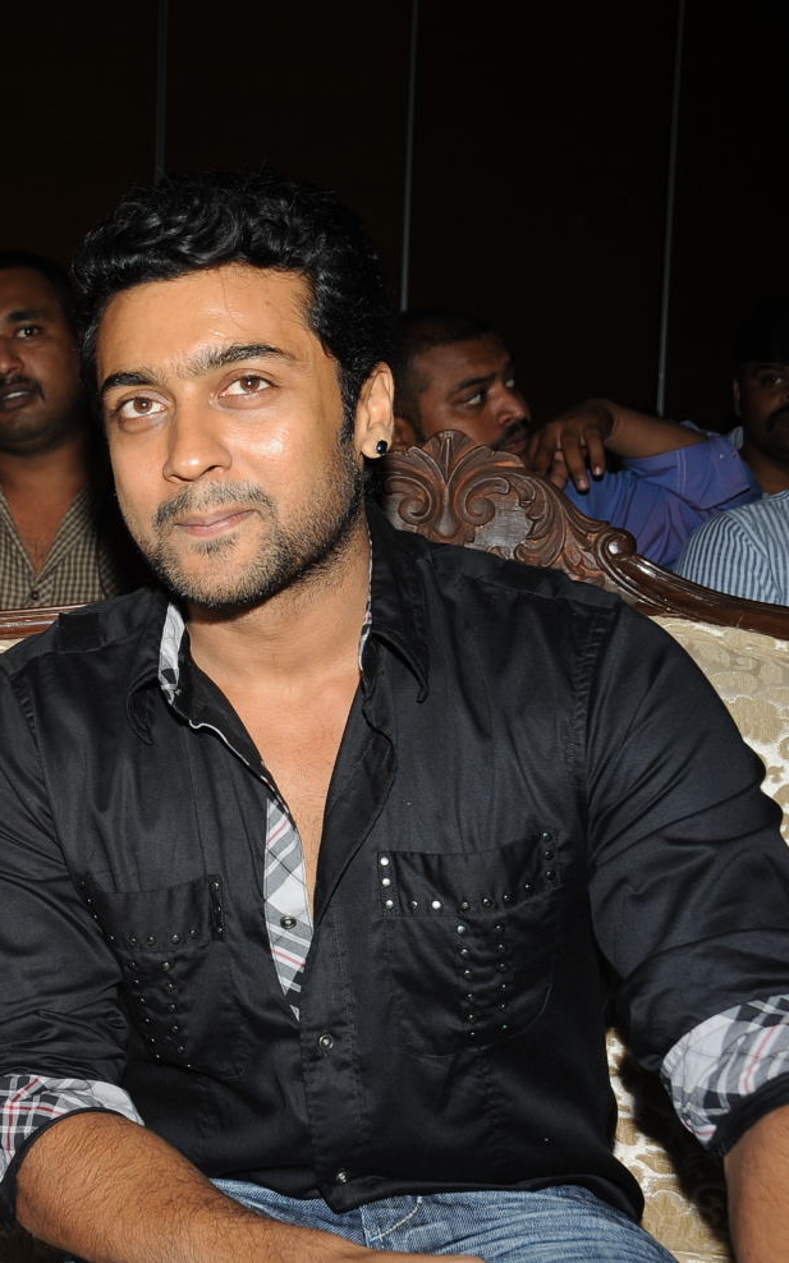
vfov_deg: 31.1
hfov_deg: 18.6
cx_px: -160
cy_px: 621
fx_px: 2272
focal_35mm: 66
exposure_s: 1/125
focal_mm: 40
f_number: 10
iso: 200
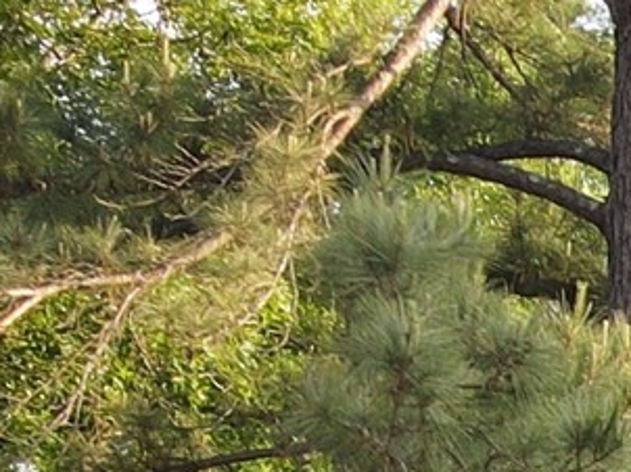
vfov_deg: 8.2
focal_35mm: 163
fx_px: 2969
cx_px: 1343
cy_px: 1195
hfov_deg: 10.9
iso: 110
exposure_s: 1/50
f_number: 2.8
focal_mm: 4.5
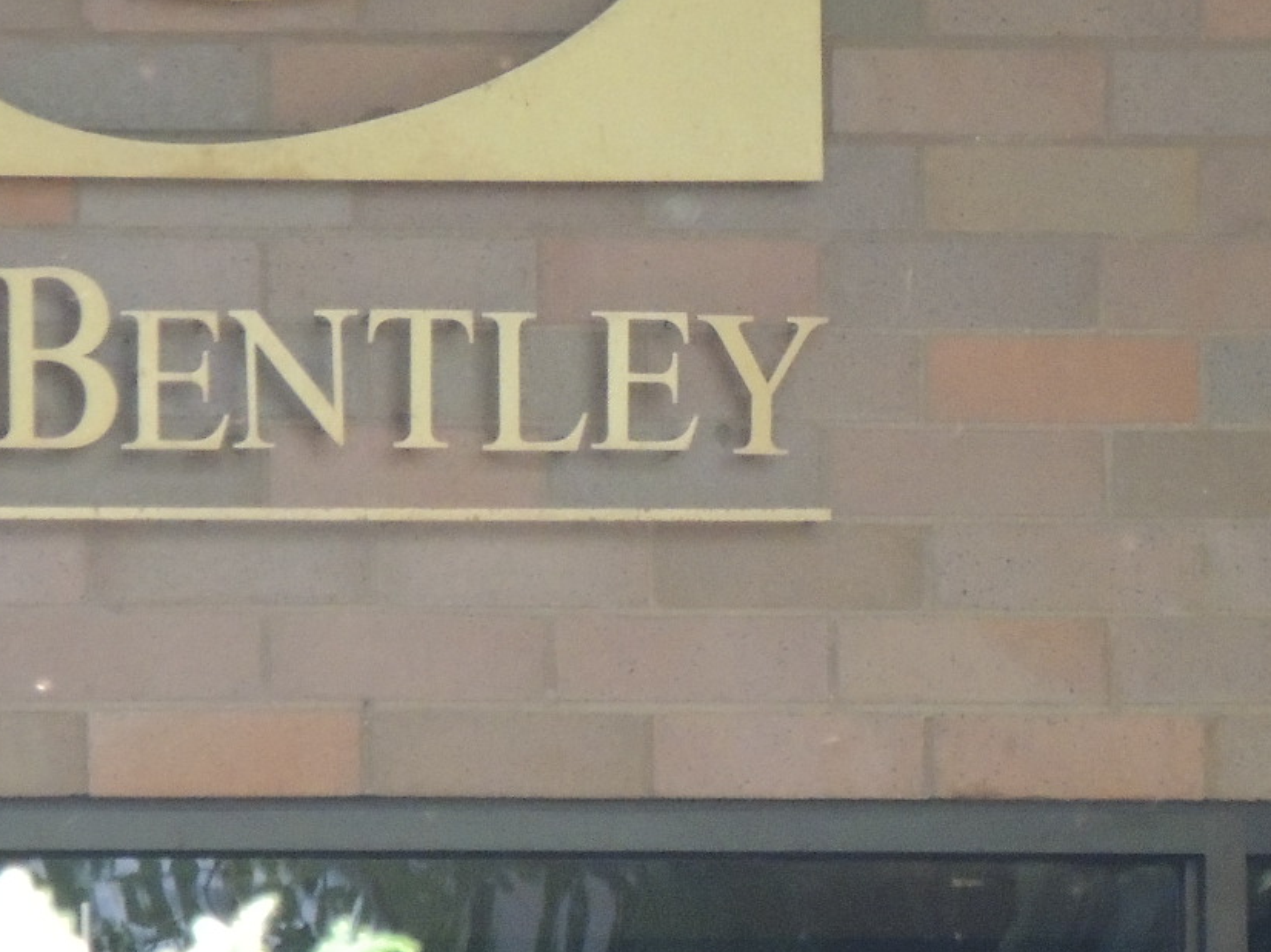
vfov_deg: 1.5
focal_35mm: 963
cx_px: 791
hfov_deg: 2.1
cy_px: 201
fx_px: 35348
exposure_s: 1/30
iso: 800
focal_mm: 62.4
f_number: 4.8
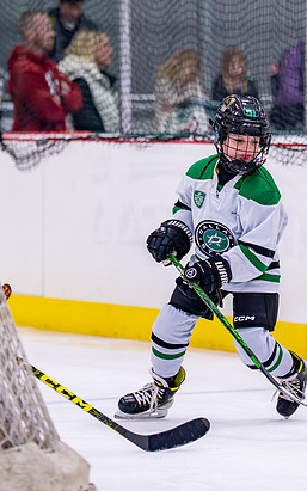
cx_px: 294
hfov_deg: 3.8
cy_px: 240
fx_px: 4617
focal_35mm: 345
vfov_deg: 6.1
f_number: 2.8
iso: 2500
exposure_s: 1/1250
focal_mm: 147
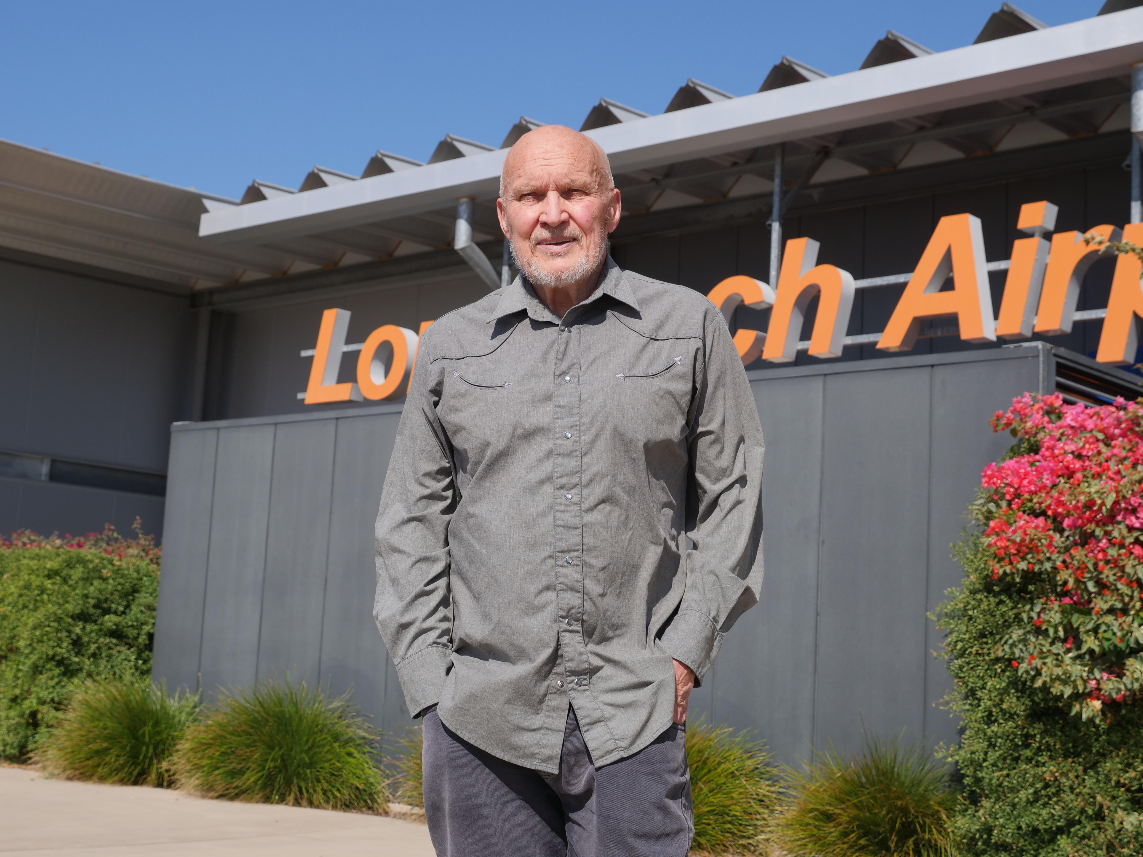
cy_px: 428
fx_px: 1717
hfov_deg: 36.8
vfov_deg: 28.0
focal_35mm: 52
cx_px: 572
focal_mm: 26
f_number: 5
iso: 200
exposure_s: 1/1600
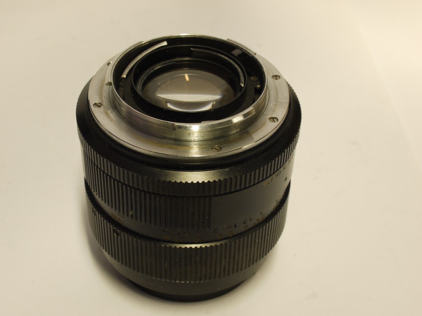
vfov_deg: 22.6
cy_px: 169
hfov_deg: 29.8
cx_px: 198
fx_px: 792
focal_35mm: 65
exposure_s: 1/8
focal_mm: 30
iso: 400
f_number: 10
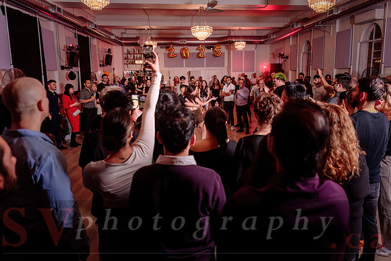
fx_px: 290
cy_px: 124
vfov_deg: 48.5
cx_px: 212
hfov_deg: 67.9
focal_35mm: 27
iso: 500
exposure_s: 1/125
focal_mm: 24
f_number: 2.8
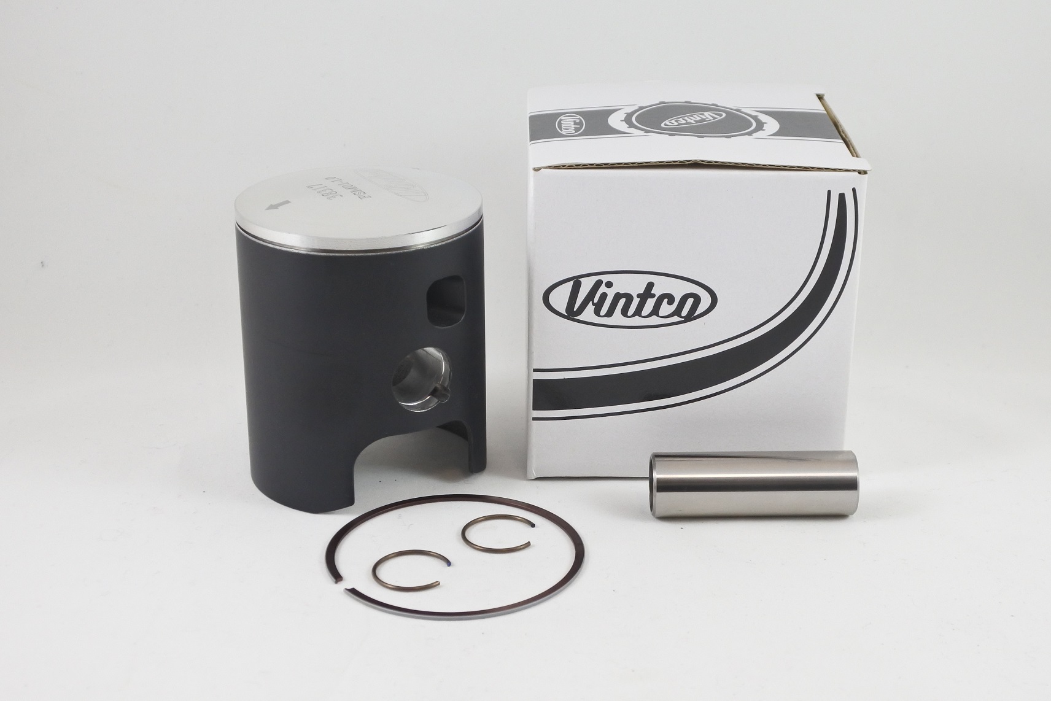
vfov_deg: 31.9
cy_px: 350
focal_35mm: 42
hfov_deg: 46.4
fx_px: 1226
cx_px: 526
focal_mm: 15.7
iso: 500
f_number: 4.2
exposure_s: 1/125
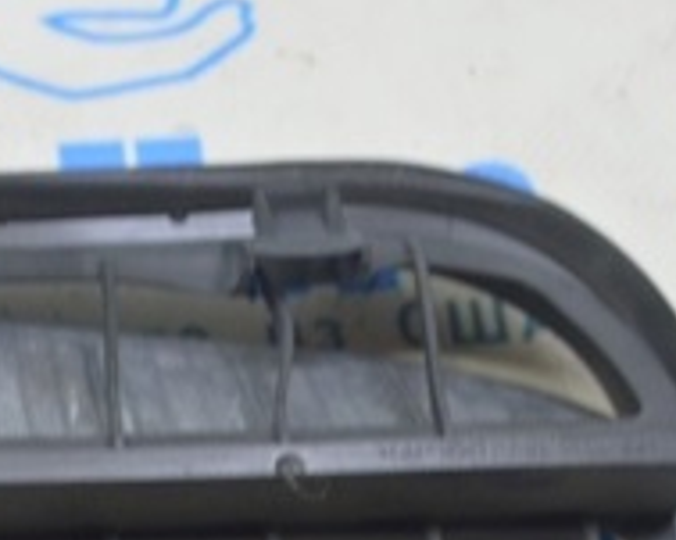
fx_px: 2860
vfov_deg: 10.6
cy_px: 606
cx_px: -107
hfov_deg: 13.2
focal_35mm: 143
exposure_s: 1/20
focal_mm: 30
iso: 400
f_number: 5.6
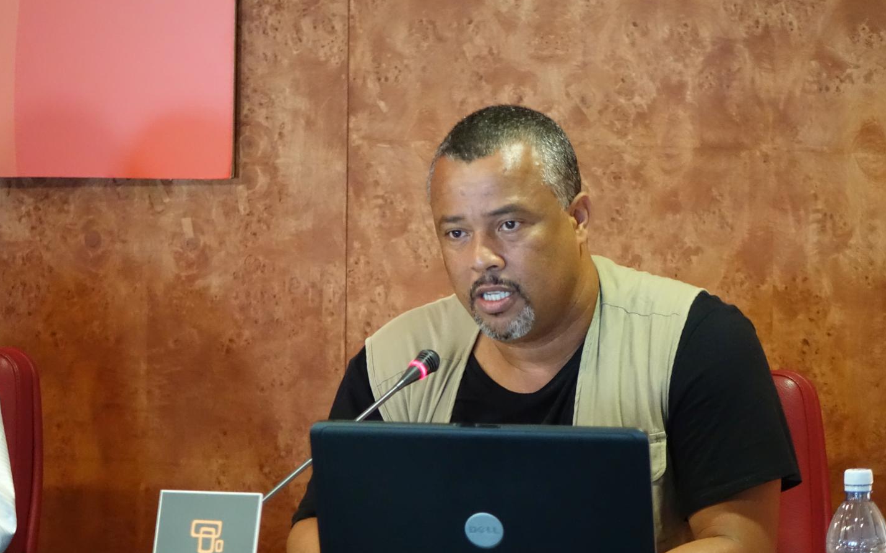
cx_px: 452
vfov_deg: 5.8
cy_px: 314
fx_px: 5505
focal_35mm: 228
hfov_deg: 9.2
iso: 3200
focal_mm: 73.16
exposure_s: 1/15
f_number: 2.8
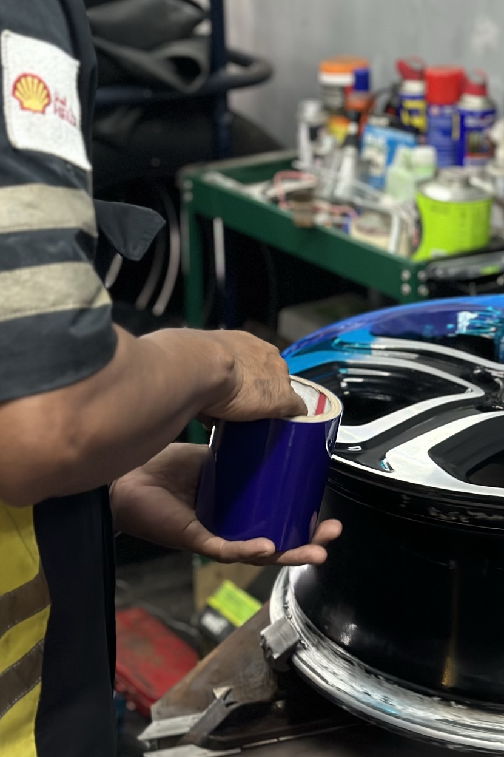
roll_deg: +1.6
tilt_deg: -13.5
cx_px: 310
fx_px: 1722
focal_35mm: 82
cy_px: 161
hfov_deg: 16.6
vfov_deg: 24.4
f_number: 1.78
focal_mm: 6.86
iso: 320
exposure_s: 1/50
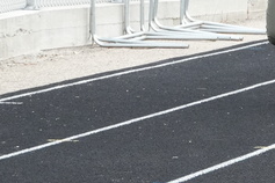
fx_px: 2919
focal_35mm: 382
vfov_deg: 3.6
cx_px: 534
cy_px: -12
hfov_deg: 5.3
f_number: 5.6
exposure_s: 1/1250
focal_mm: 59
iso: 1250
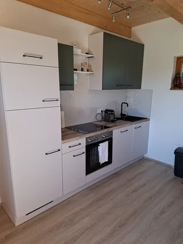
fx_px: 162
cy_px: 122
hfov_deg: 58.9
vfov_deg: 73.9
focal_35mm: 23
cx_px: 92
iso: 64
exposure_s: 1/100
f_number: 1.8
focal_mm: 5.54
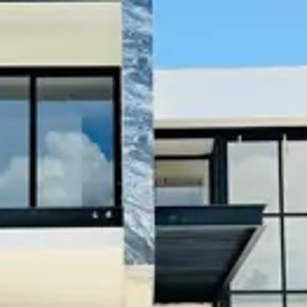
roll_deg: +0.3
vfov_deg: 17.6
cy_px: 284
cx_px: 129
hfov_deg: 17.9
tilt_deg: +7.7
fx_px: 973
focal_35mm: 97
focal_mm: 6.76
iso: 80
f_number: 1.78
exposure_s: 1/7353
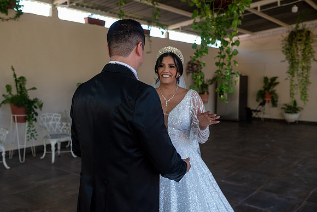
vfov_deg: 37.9
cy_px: 106
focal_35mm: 35
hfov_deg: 54.4
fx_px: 308
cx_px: 158
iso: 1600
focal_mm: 35
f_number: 3.5
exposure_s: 1/1600
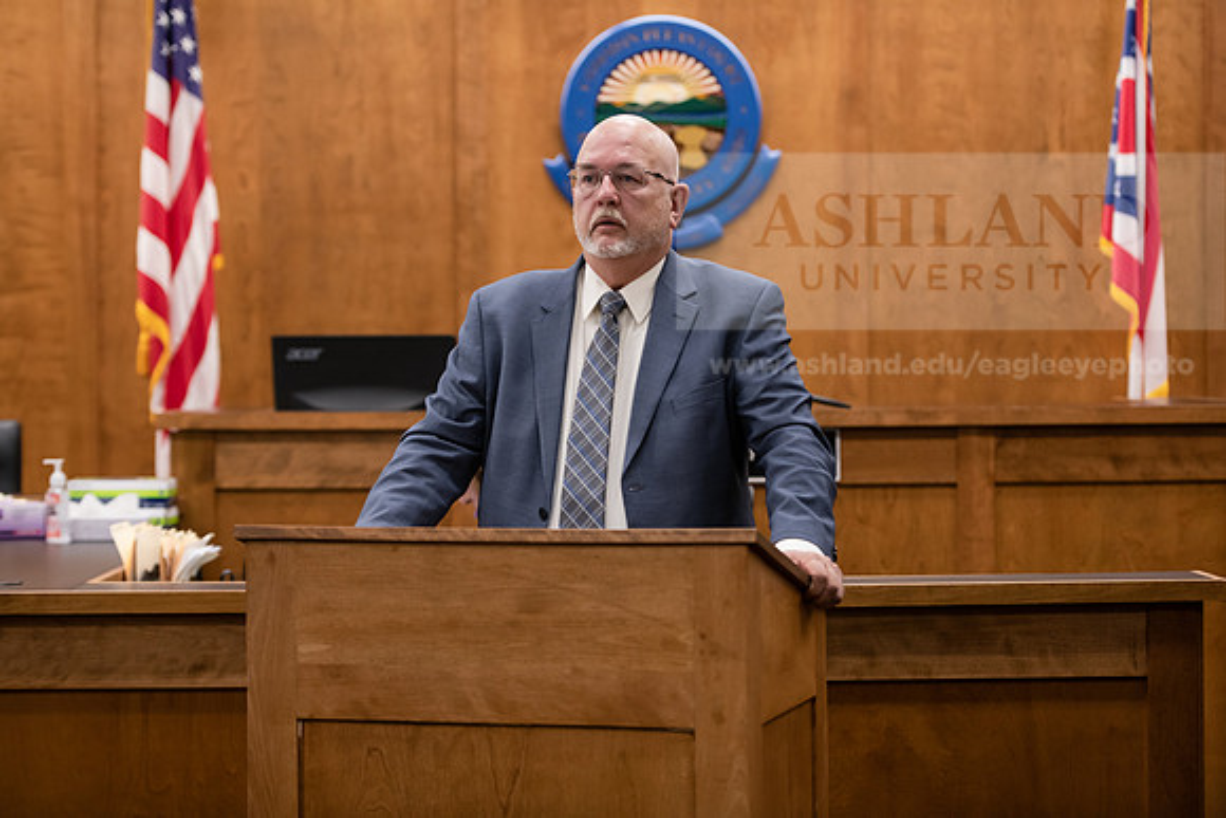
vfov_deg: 15.2
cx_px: 613
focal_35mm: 90
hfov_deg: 22.6
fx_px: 3066
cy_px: 409
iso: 1000
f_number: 3.2
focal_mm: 90
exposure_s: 1/160
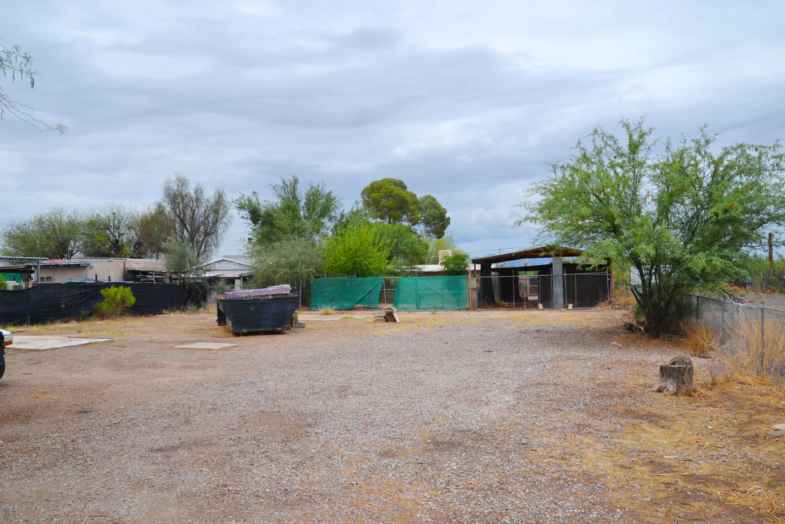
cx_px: 392
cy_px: 262
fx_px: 654
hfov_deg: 61.9
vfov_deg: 43.6
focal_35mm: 30
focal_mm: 20
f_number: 9
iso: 100
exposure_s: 1/320
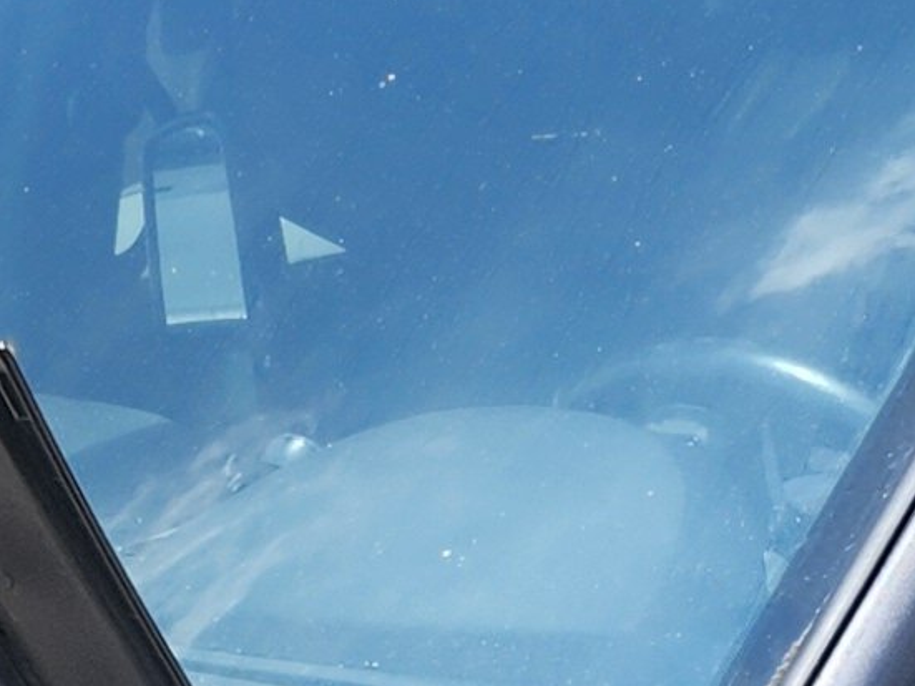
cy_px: 1317
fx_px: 4413
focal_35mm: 167
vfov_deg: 8.5
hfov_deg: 11.6
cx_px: -173
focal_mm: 5.54
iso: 25
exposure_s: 1/968
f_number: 1.8
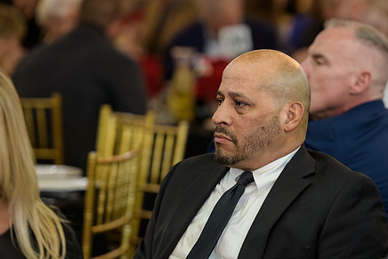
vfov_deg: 6.7
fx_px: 2221
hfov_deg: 10.0
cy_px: 138
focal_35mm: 206
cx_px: 243
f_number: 3.2
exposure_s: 1/125
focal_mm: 155
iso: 1000
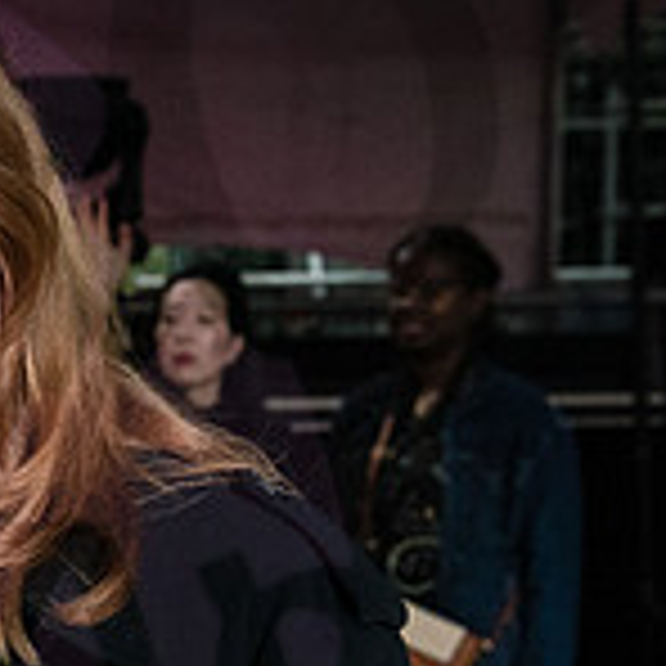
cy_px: 715
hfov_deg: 12.1
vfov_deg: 12.7
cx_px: -440
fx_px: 2939
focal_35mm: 135
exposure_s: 1/640
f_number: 4.5
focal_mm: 38
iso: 5000
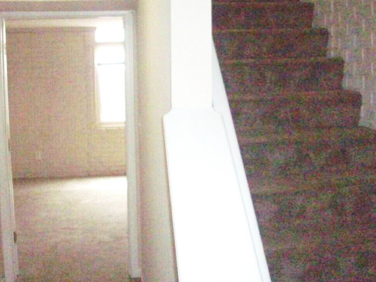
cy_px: 124
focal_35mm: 49
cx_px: 183
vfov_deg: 29.6
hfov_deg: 38.9
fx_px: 532
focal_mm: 6.2
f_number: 2.8
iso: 400
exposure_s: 1/128
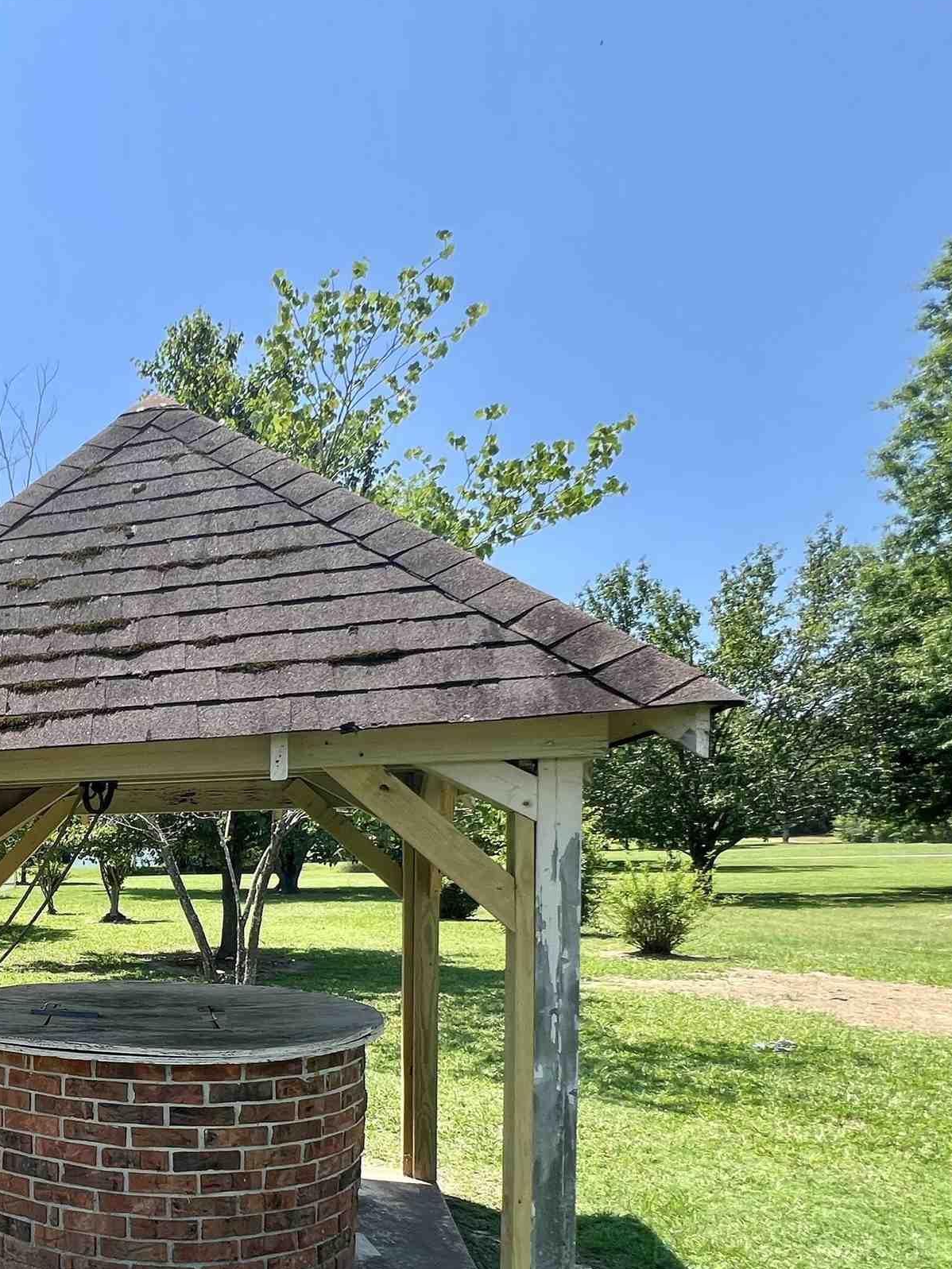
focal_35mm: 25
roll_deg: -0.9
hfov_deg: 43.4
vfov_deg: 66.3
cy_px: 903
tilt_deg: -2.1
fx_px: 917
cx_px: -80
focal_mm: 1.57
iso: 32
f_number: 1.8
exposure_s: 1/499
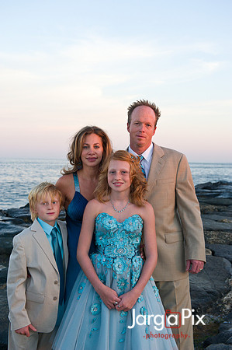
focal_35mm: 48
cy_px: 175
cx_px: 116
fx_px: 465
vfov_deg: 41.2
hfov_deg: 28.0
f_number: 5.6
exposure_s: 1/200
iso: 800
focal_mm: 48
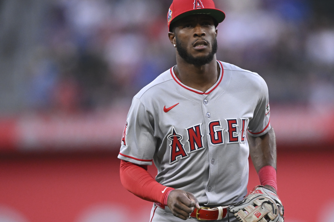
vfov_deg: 2.1
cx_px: 215
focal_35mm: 646
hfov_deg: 3.2
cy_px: 108
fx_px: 5993
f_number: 2.8
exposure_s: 1/4000
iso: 4000
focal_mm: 400
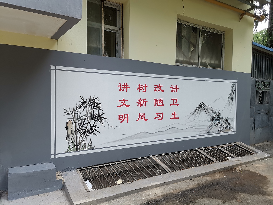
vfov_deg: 51.4
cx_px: 136
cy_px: 102
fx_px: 213
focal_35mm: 27
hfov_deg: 65.3
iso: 50
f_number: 1.8
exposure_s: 1/326
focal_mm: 4.75
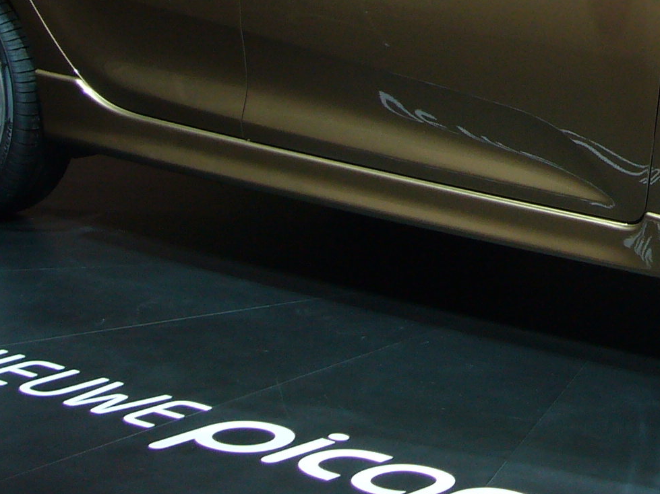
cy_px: -78
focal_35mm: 141
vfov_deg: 10.4
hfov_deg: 13.7
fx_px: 2688
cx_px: 720
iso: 80
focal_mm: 8.1
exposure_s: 1/30
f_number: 3.6
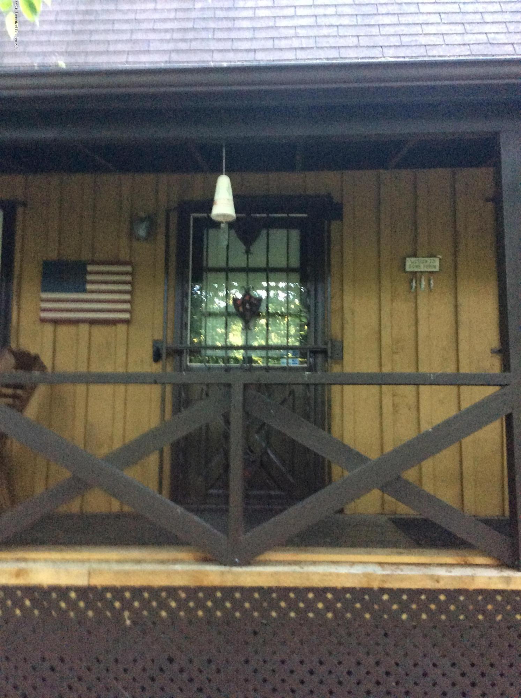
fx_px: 644
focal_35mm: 32
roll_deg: -2.2
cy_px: 349
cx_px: 260
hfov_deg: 44.0
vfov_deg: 56.9
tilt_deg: +4.4
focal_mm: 3.3
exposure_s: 1/15
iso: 320
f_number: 2.4
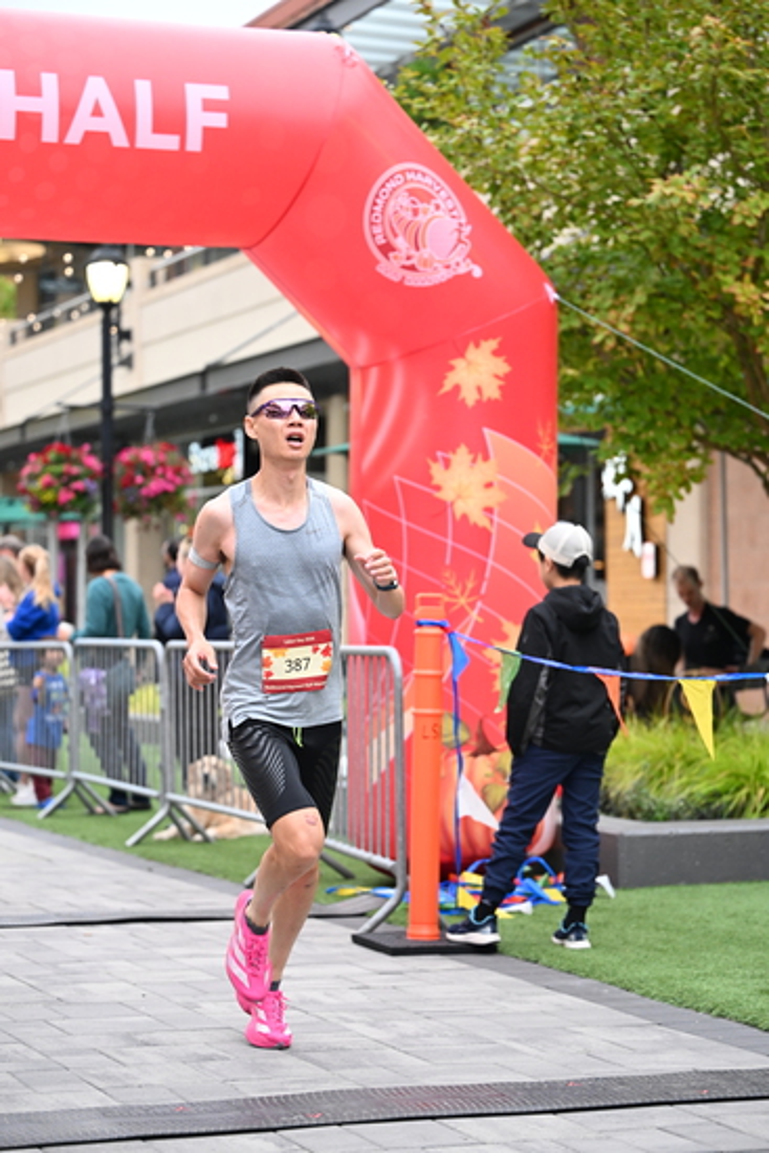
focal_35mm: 81
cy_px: 576
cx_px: 384
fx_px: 2594
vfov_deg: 25.1
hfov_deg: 16.9
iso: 1600
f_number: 2.8
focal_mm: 81
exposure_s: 1/800
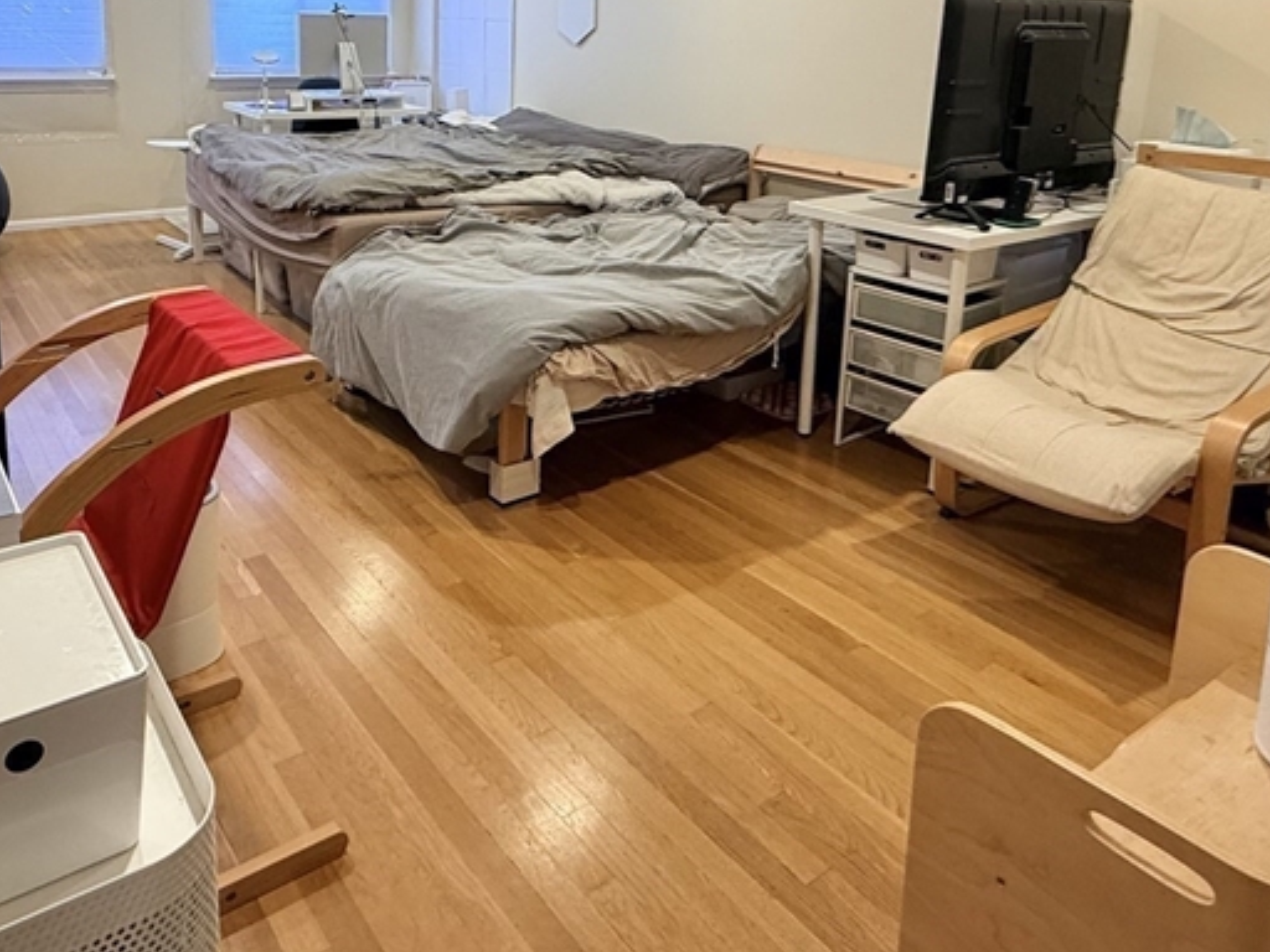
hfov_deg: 63.2
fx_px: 1027
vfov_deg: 47.3
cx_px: 548
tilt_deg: -9.8
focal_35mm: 28
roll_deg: -1.2
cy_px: 206
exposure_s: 1/60
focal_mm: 2.22
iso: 200
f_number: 2.2
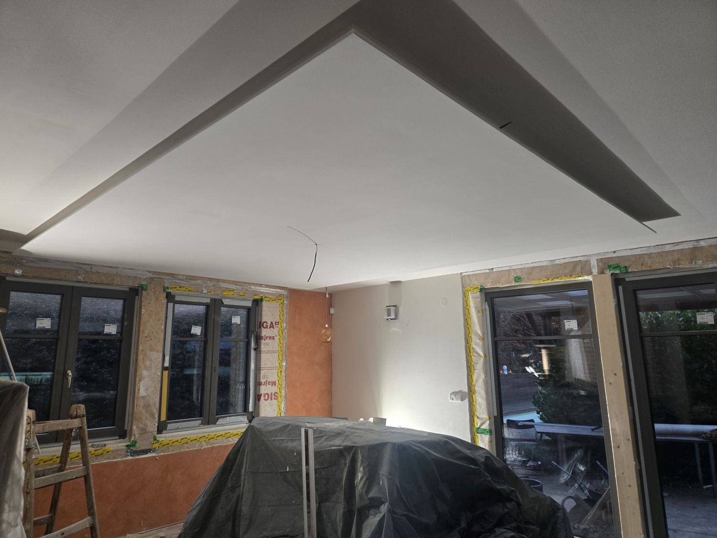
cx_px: 358
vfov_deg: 58.9
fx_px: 476
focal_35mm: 23
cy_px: 269
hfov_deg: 73.9
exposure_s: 1/100
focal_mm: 5.4
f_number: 1.8
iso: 200
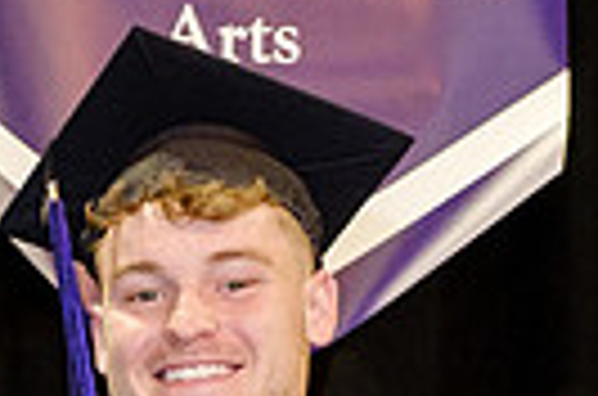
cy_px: 781
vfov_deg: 5.9
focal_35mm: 225
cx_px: -157
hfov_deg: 9.0
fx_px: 3729
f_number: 4
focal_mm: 23.4
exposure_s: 1/100
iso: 1250
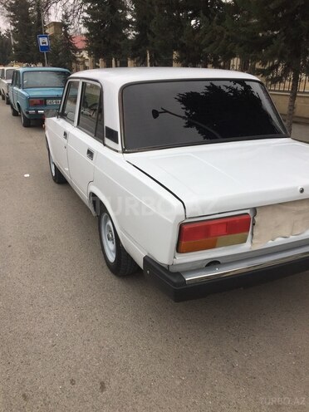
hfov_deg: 48.2
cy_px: 206
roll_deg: -0.1
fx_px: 345
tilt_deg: -20.1
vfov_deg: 61.7
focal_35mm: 29
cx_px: 154
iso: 32
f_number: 2.2
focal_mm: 4.15
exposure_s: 1/628
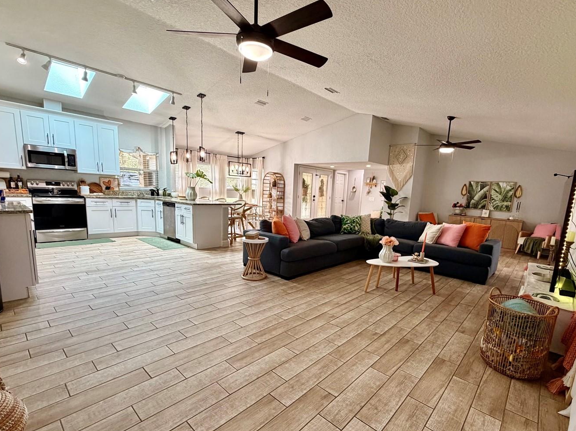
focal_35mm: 17
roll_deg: -2.9
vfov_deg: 74.5
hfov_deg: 90.9
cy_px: 238
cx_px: 309
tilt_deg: -9.1
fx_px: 283
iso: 320
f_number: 2.2
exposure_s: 1/120
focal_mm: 2.22
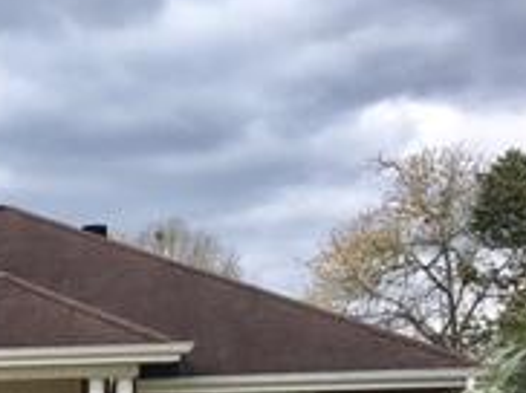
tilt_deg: -3.7
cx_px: -361
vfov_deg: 13.6
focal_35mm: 102
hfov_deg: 16.7
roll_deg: +0.2
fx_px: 1548
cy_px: 601
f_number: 2.2
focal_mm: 4.15
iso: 25
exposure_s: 1/927
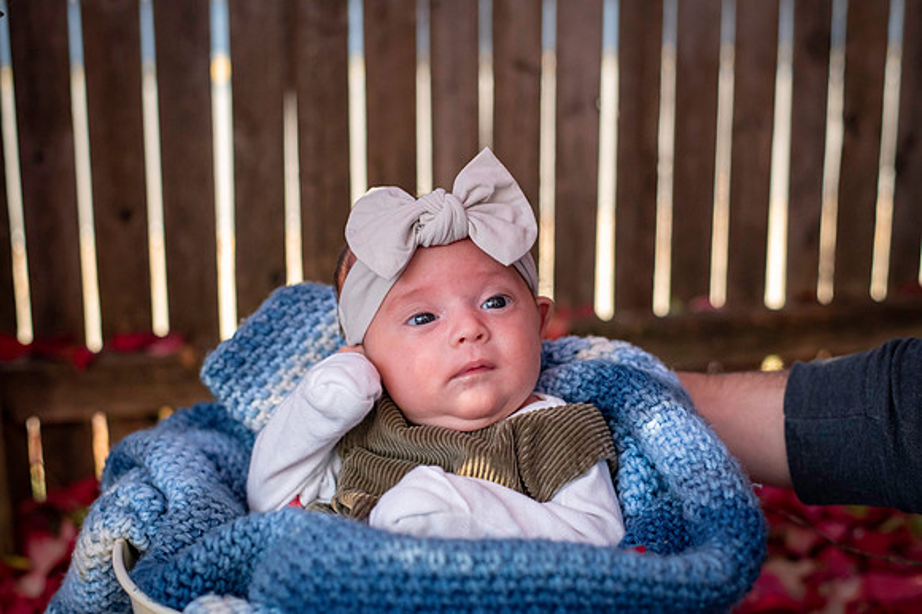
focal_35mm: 50
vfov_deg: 27.0
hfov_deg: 39.6
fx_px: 1280
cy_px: 307
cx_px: 461
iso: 3200
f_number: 3.2
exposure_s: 1/2000
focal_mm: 50
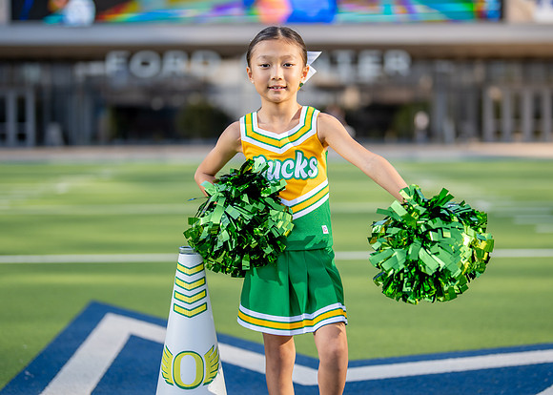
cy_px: 173
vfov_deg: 20.5
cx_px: 304
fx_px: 1093
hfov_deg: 28.4
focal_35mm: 70
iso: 100
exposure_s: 1/3200
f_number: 1.2
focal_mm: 50
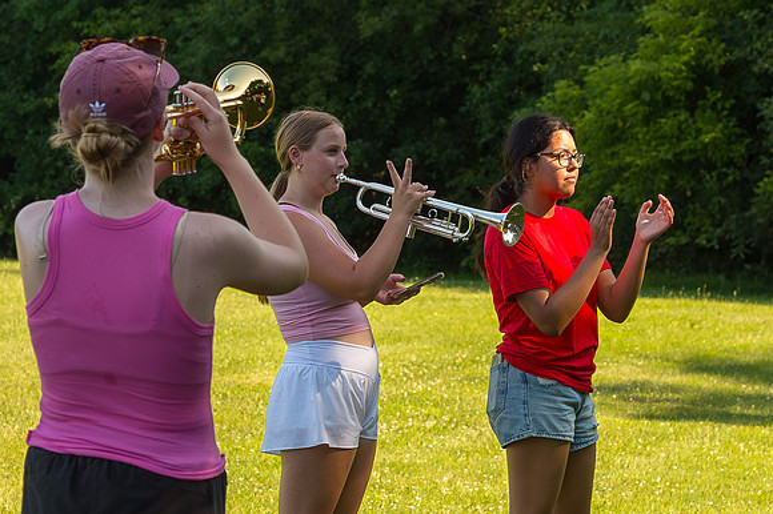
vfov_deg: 7.7
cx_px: 467
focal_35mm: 179
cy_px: 330
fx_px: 3845
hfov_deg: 11.5
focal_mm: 70
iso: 1250
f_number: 5.6
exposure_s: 1/640
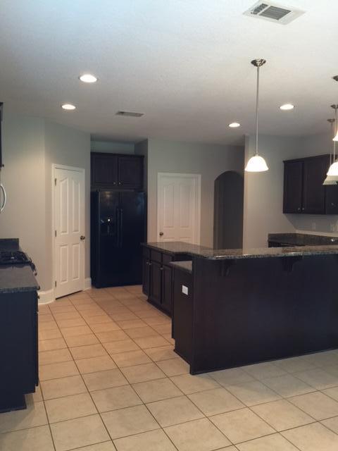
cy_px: 226
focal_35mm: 29
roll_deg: +0.9
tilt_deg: -2.8
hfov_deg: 48.2
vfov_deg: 61.7
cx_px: 169
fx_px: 378
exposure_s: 1/15
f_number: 2.2
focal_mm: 4.15
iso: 80
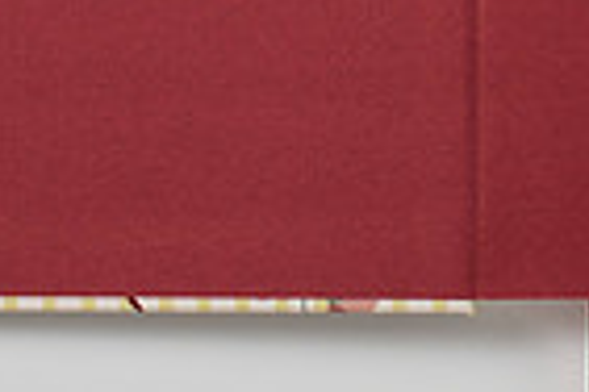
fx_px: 4434
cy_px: -157
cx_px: 473
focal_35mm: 271
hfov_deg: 7.6
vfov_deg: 5.0
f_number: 10
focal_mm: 50
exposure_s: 1/250
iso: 200
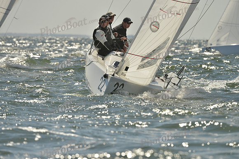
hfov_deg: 5.2
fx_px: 2656
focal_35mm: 400
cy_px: 80
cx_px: 120
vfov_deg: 3.4
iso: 280
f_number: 8
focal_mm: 400
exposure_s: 1/1600
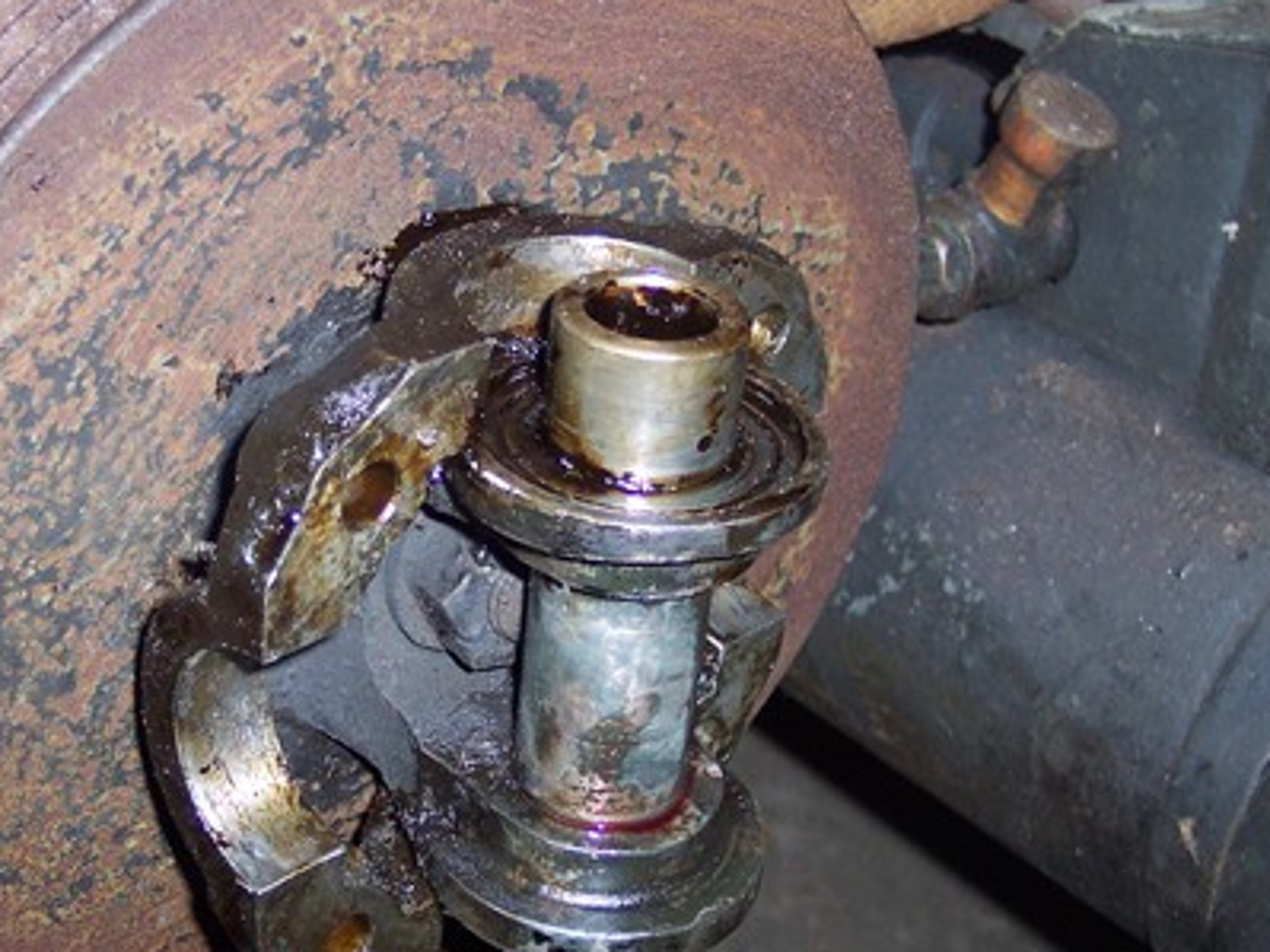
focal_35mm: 61
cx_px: 605
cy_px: 516
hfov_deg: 31.7
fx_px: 2237
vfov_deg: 24.0
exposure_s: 1/30
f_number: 2.8
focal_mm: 8
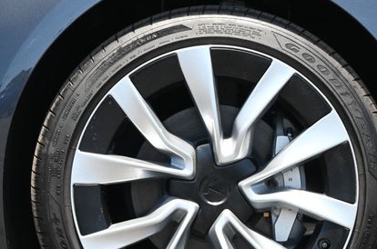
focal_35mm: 100
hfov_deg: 20.5
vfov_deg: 13.6
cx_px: 219
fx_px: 1042
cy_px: 185
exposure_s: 1/250
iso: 400
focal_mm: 43
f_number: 6
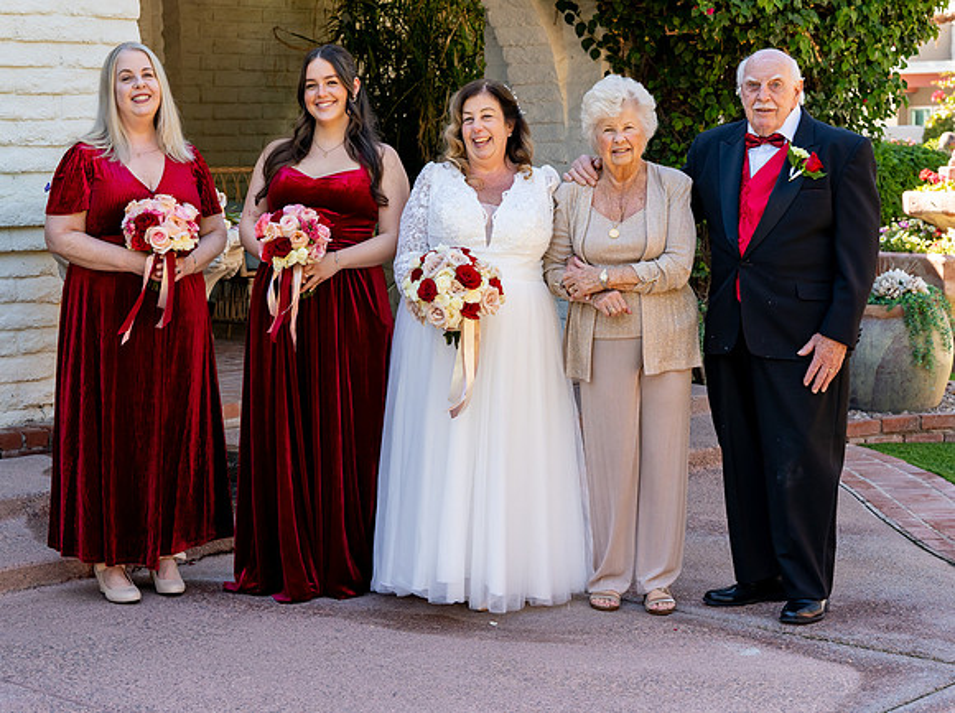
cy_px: 357
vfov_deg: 18.9
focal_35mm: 78
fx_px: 2143
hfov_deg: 25.1
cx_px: 490
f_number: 7.1
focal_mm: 70
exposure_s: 1/250
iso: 400
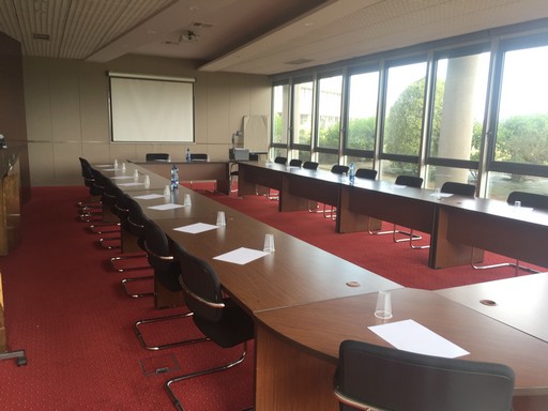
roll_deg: -2.0
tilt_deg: -9.6
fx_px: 459
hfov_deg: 61.7
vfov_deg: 48.2
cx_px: 274
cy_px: 206
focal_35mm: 29
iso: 32
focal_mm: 4.15
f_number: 2.2
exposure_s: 1/50
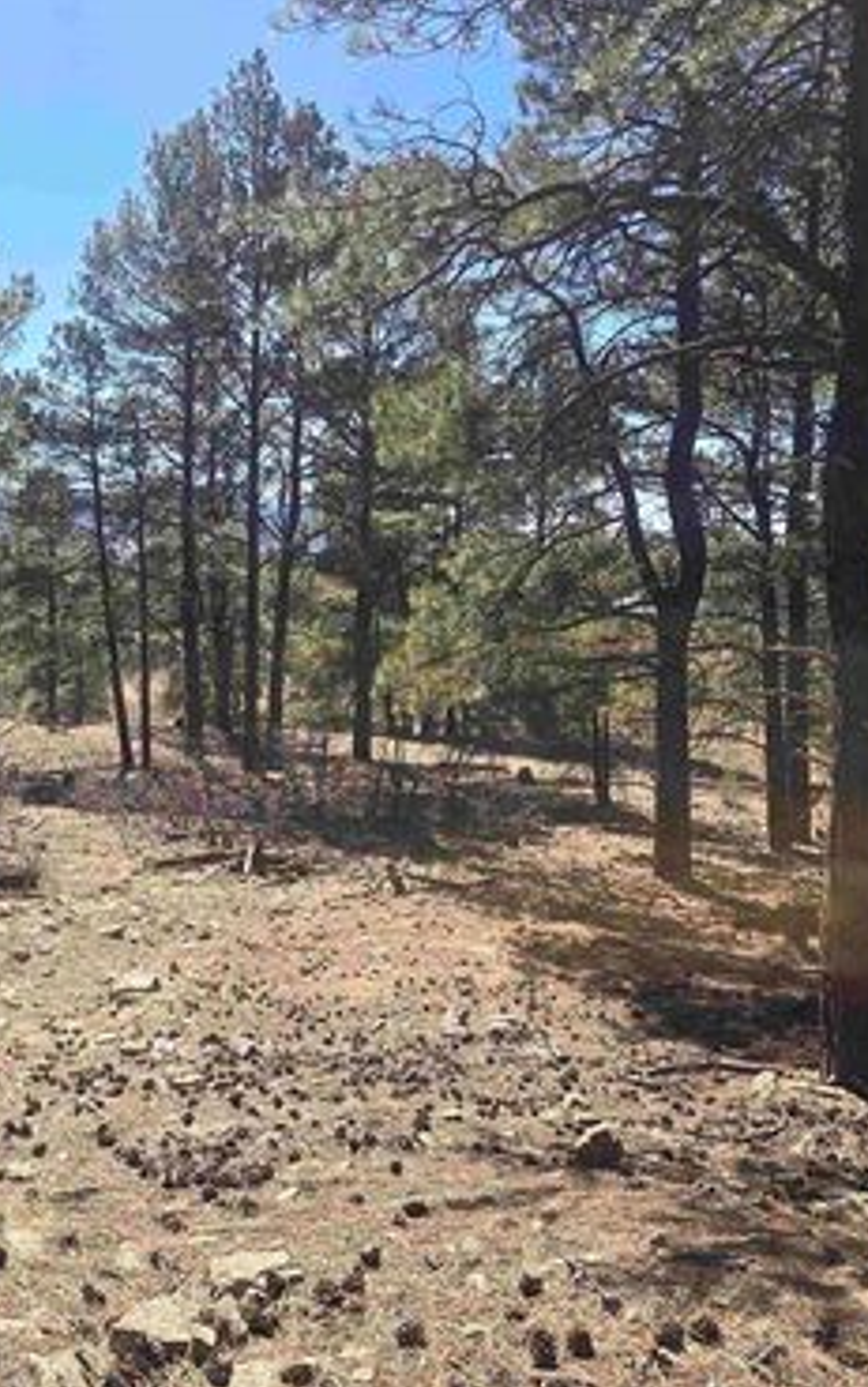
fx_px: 1248
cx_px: 293
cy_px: 694
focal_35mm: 33
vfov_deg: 58.1
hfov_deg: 38.0
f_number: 1.7
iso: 12
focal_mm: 6.3
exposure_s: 1/367
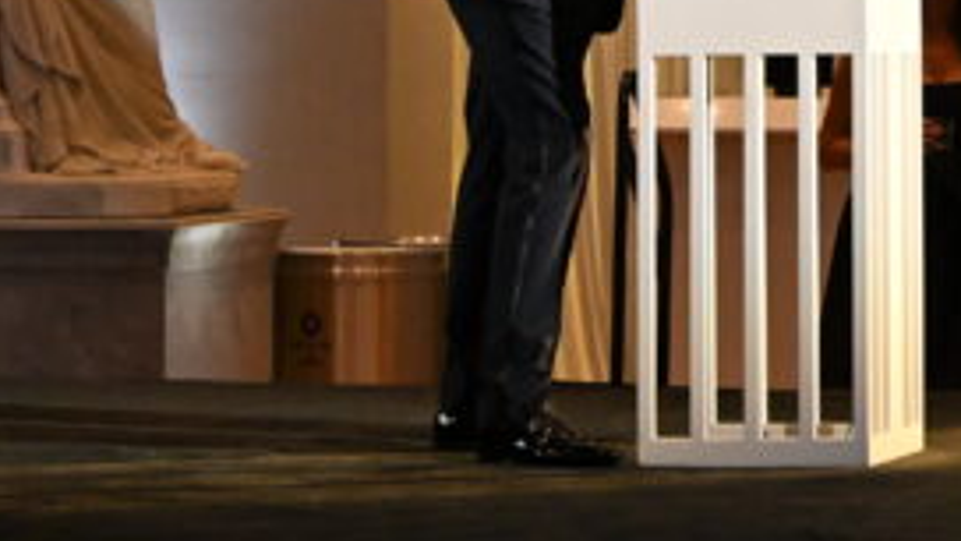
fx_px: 7033
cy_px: -118
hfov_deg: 7.7
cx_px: 1512
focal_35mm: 276
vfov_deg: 4.4
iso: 3200
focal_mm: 70
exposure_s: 1/320
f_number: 2.8
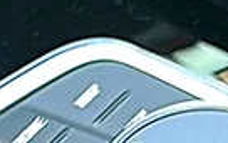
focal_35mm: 262
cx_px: 62
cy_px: 356
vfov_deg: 4.9
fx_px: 1628
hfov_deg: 8.0
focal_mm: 6.86
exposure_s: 1/44
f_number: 1.78
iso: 50
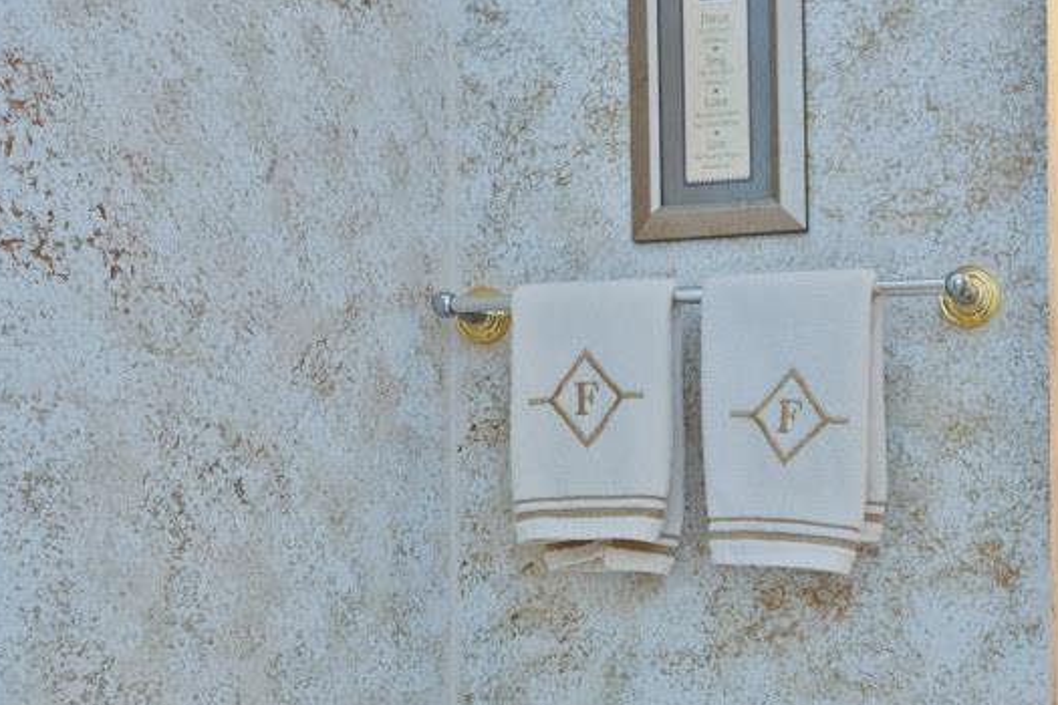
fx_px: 1175
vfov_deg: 32.8
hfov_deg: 43.5
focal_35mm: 40
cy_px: 520
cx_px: 985
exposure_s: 1/60
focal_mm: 14
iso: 280
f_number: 4
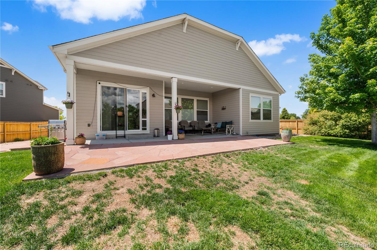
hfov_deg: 104.3
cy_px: 125
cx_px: 188
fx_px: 146
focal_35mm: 14
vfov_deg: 81.1
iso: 250
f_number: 8
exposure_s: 1/320
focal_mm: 14
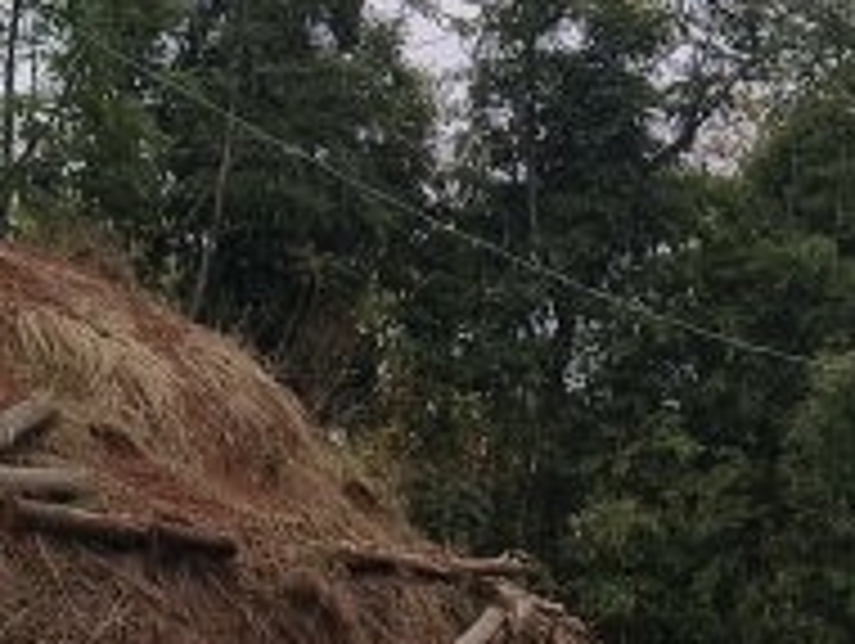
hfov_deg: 15.1
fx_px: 3190
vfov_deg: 10.4
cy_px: 1389
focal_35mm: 129
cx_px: 788
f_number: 1.88
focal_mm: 5.56
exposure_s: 1/329
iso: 100
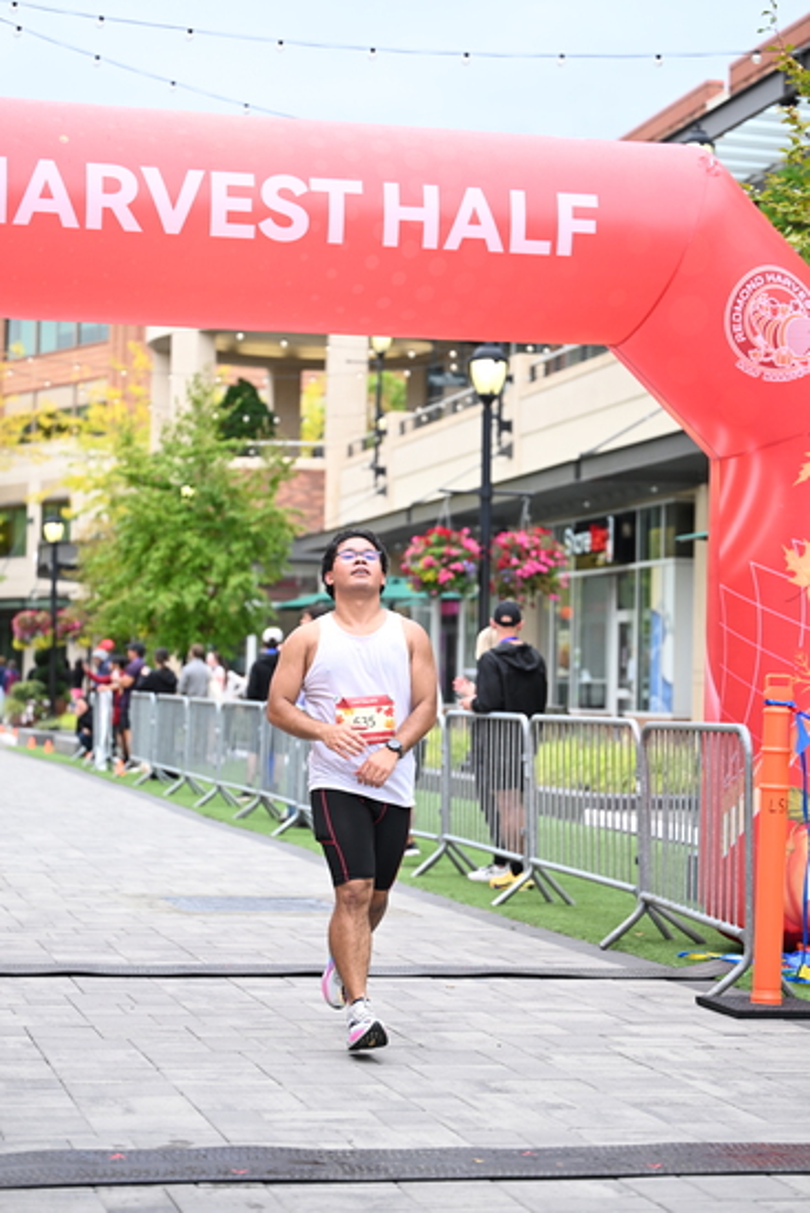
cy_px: 606
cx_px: 405
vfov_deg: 27.7
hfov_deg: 18.7
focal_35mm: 73
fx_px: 2462
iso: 800
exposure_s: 1/1600
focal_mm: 73
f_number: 2.8
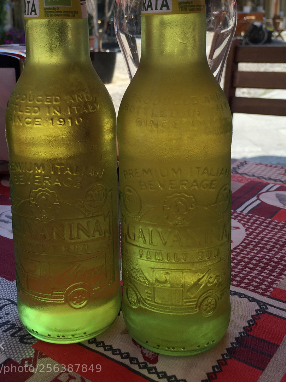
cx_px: 129
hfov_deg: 33.6
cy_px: 113
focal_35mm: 43
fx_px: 474
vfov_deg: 42.9
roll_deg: +0.7
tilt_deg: -10.3
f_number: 2.2
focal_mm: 4.15
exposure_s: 1/842
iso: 32
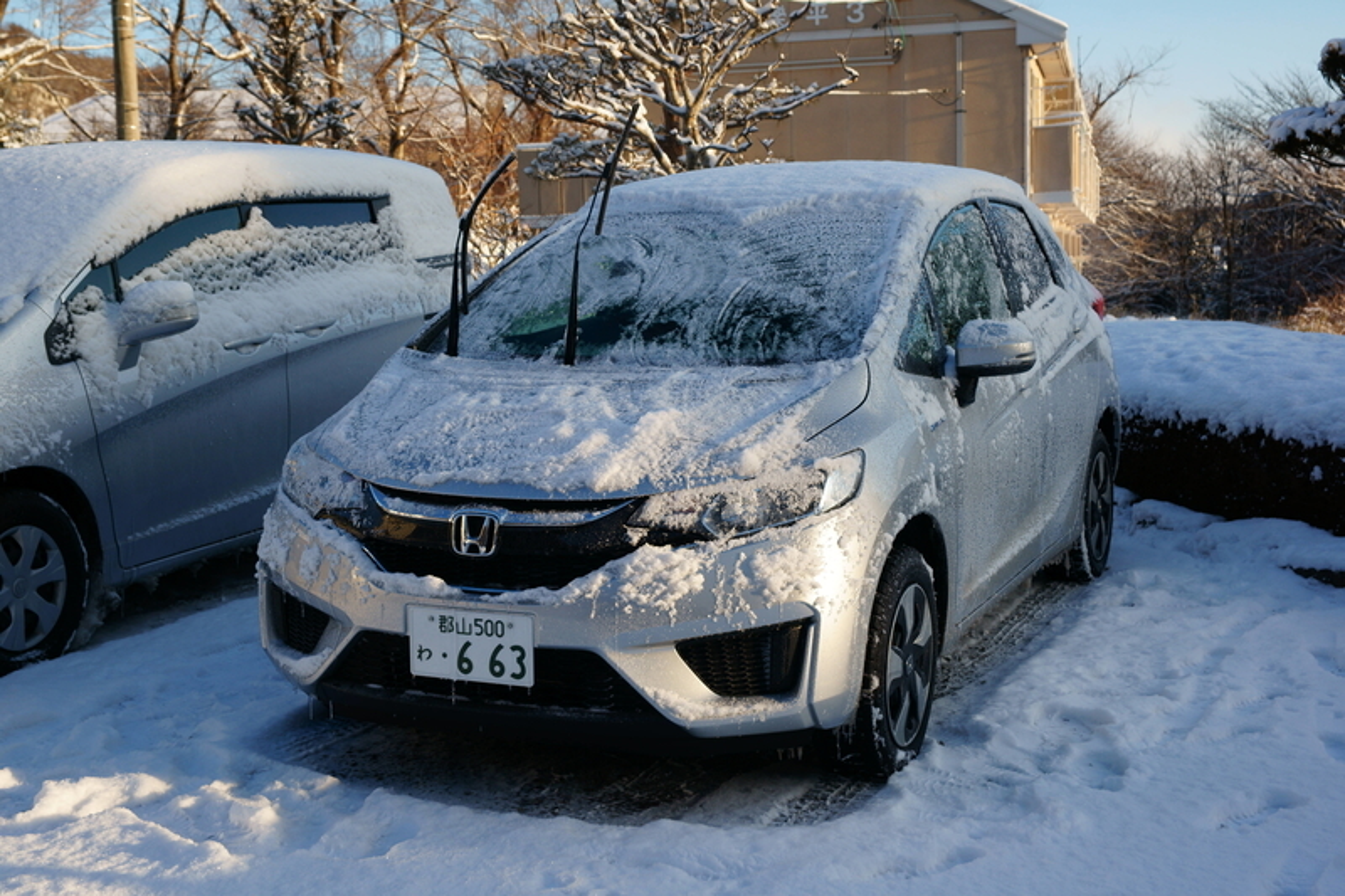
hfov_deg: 39.6
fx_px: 1868
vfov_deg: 27.0
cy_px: 448
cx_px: 672
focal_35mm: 50
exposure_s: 1/250
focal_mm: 50
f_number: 8
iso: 200
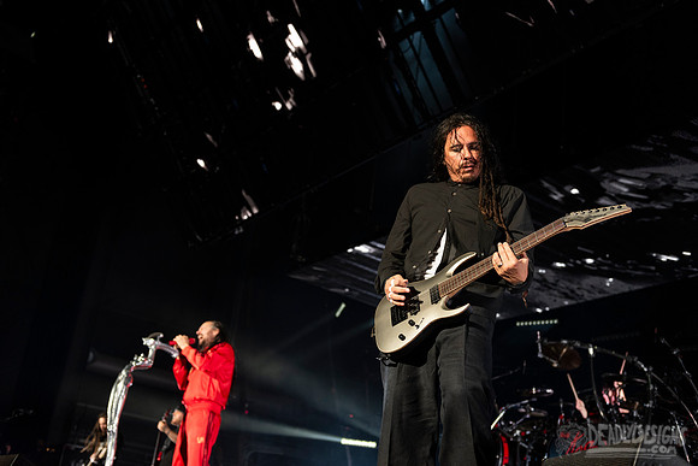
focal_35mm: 42
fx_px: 814
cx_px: 349
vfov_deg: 31.9
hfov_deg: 46.4
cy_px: 233
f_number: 3.2
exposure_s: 1/500
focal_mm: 42
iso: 1000
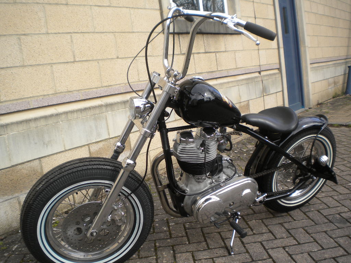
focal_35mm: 35
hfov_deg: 52.6
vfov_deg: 40.7
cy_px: 132
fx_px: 355
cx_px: 176
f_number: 4.6
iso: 80
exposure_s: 1/221
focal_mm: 6.3
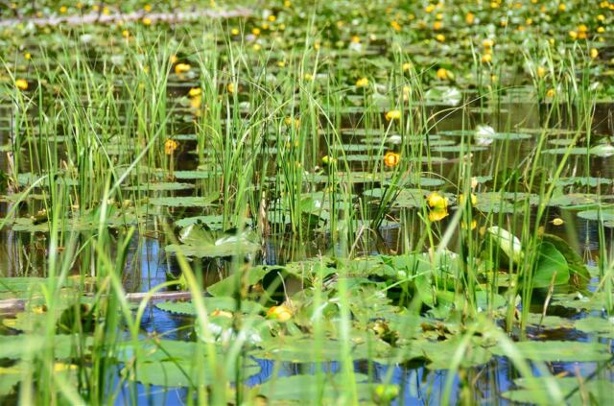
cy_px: 203
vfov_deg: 11.4
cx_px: 307
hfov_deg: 17.1
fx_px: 2041
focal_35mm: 120
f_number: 6.3
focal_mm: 80
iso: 200
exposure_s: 1/640
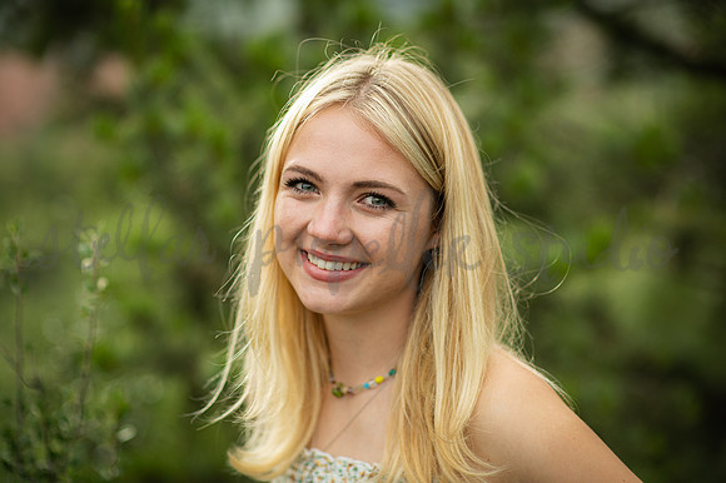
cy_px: 242
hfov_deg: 23.9
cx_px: 363
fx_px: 1713
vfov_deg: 16.1
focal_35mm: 85
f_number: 1.8
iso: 200
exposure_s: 1/1250
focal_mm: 85
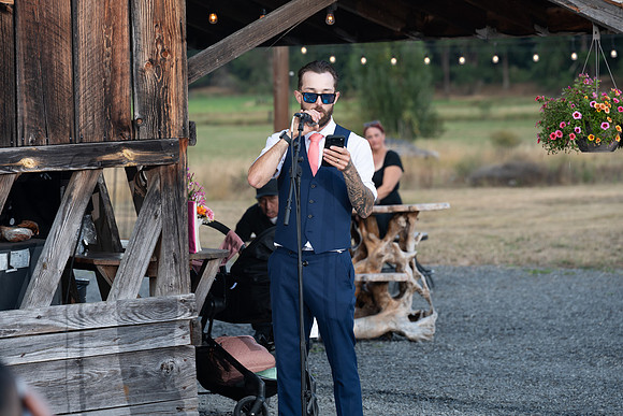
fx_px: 2596
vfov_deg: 9.2
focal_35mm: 150
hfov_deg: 13.7
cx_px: 312
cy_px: 208
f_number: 5.6
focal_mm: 150
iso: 320
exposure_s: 1/125
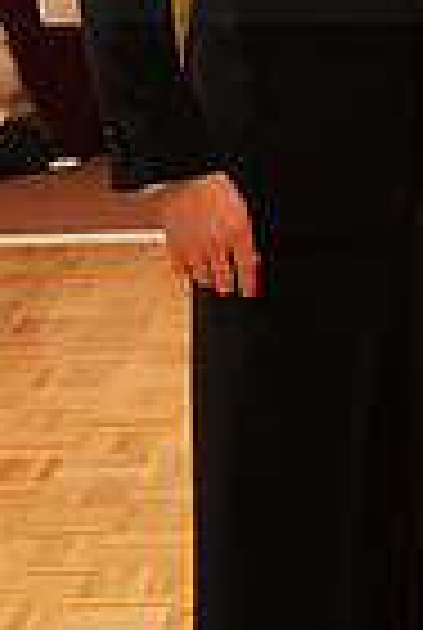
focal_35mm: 157
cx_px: 718
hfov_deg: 8.5
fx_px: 2753
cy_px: -126
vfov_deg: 12.7
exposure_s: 1/200
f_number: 4
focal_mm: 38
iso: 3200
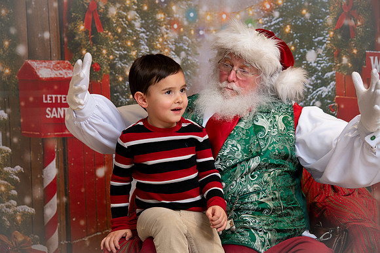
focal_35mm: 75
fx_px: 791
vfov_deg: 18.2
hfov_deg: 27.0
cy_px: 126
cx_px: 190
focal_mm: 75
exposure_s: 1/200
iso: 1250
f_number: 4.5
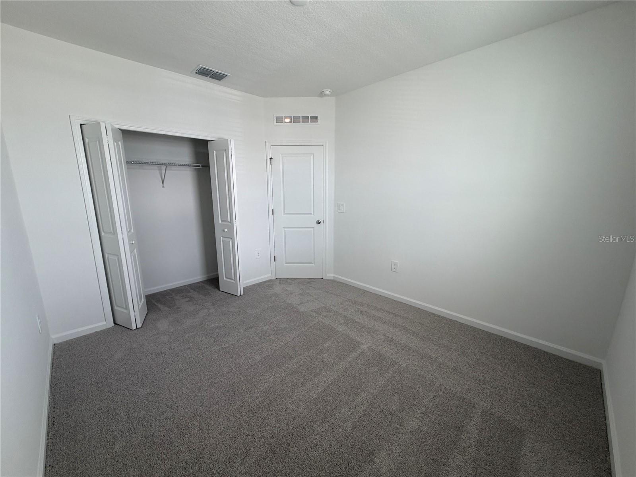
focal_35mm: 14
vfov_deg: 85.7
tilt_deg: -12.2
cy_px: 238
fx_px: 257
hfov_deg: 102.1
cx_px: 318
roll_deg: +0.5
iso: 100
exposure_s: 1/121
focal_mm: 2.22
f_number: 2.2
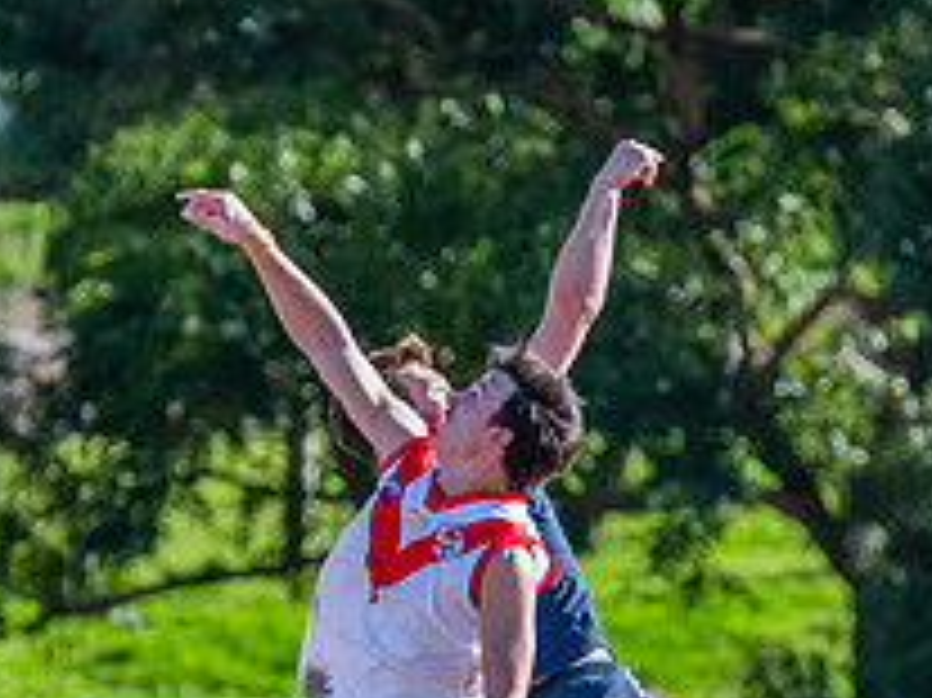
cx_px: 634
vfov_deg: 1.1
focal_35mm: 1329
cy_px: 771
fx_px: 35761
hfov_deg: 1.5
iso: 1100
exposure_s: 1/1600
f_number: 6
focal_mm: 400
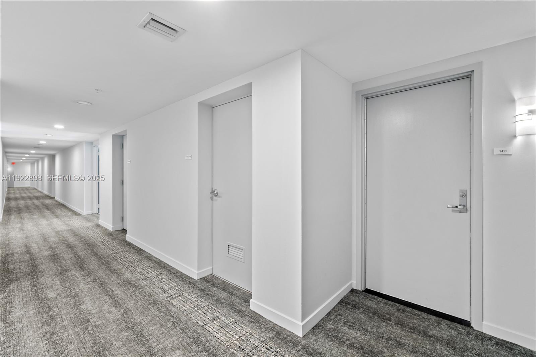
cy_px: 178
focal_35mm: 15
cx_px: 268
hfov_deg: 100.4
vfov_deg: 77.3
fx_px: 223
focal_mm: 10
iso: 250
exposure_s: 3.2
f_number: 9
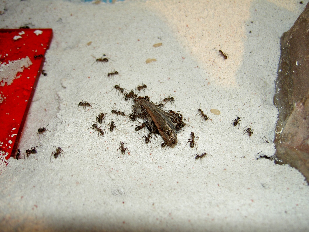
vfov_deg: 36.8
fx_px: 348
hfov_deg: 47.9
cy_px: 116
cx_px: 154
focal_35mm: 39
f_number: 2.8
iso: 100
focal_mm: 8
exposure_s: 1/59.5
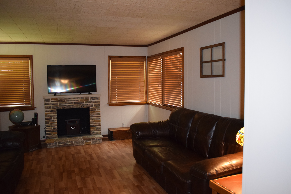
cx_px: 146
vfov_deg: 43.6
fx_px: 242
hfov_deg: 61.9
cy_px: 97
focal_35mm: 30
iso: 2800
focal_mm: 20
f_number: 3.5
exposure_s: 1/60
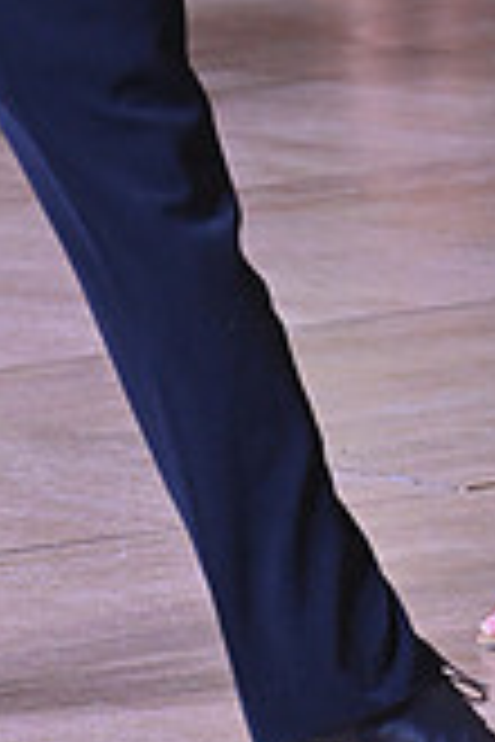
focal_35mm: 561
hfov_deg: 2.5
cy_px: -337
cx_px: 277
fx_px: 11570
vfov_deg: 3.7
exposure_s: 1/320
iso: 2000
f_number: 6.3
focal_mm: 160
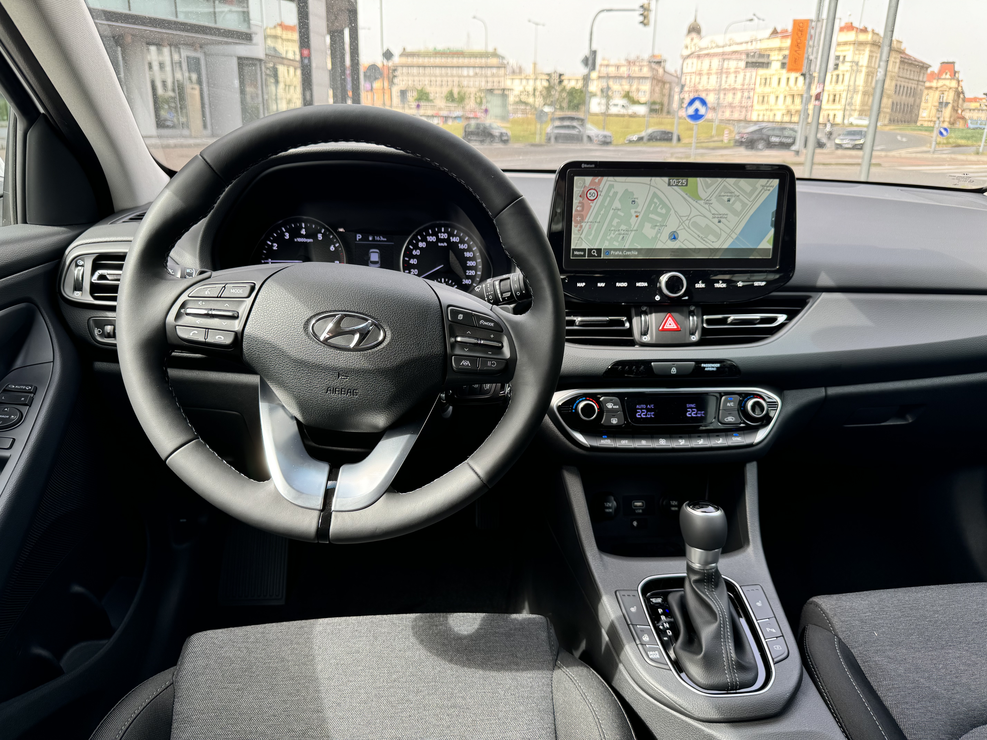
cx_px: 494
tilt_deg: -18.6
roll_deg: -1.2
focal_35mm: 24
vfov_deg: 56.8
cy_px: 370
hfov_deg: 71.6
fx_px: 684
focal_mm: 6.76
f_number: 1.78
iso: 64
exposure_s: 1/162
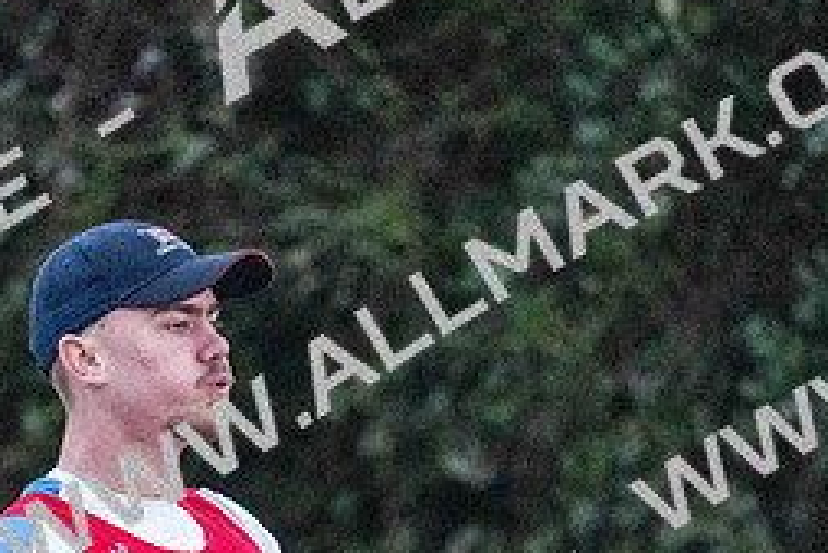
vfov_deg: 1.5
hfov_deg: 2.2
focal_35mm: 918
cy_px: 584
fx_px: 21125
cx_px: 393
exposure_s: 1/1600
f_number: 4.5
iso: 16000
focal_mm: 400
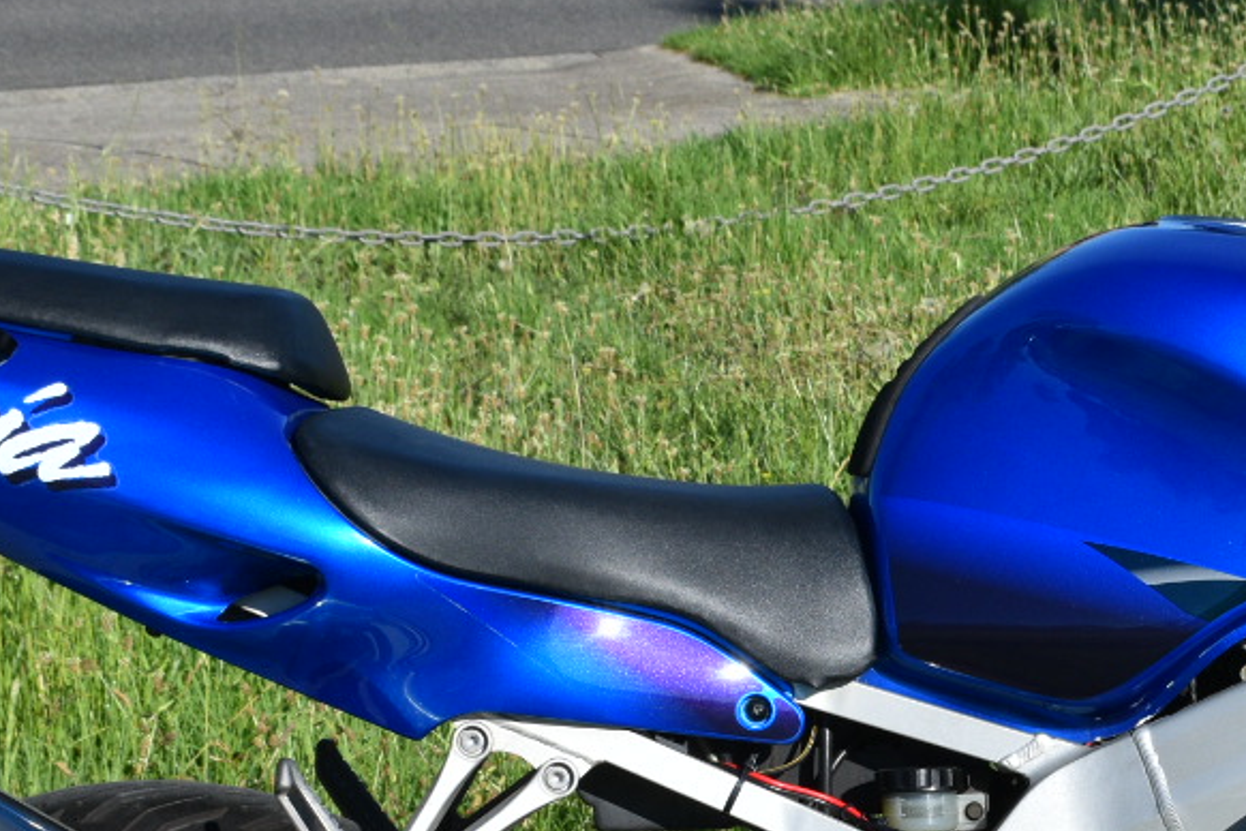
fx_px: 4914
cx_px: 1096
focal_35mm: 142
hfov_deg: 14.3
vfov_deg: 9.6
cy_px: 840
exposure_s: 1/400
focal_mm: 34
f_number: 10
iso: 200
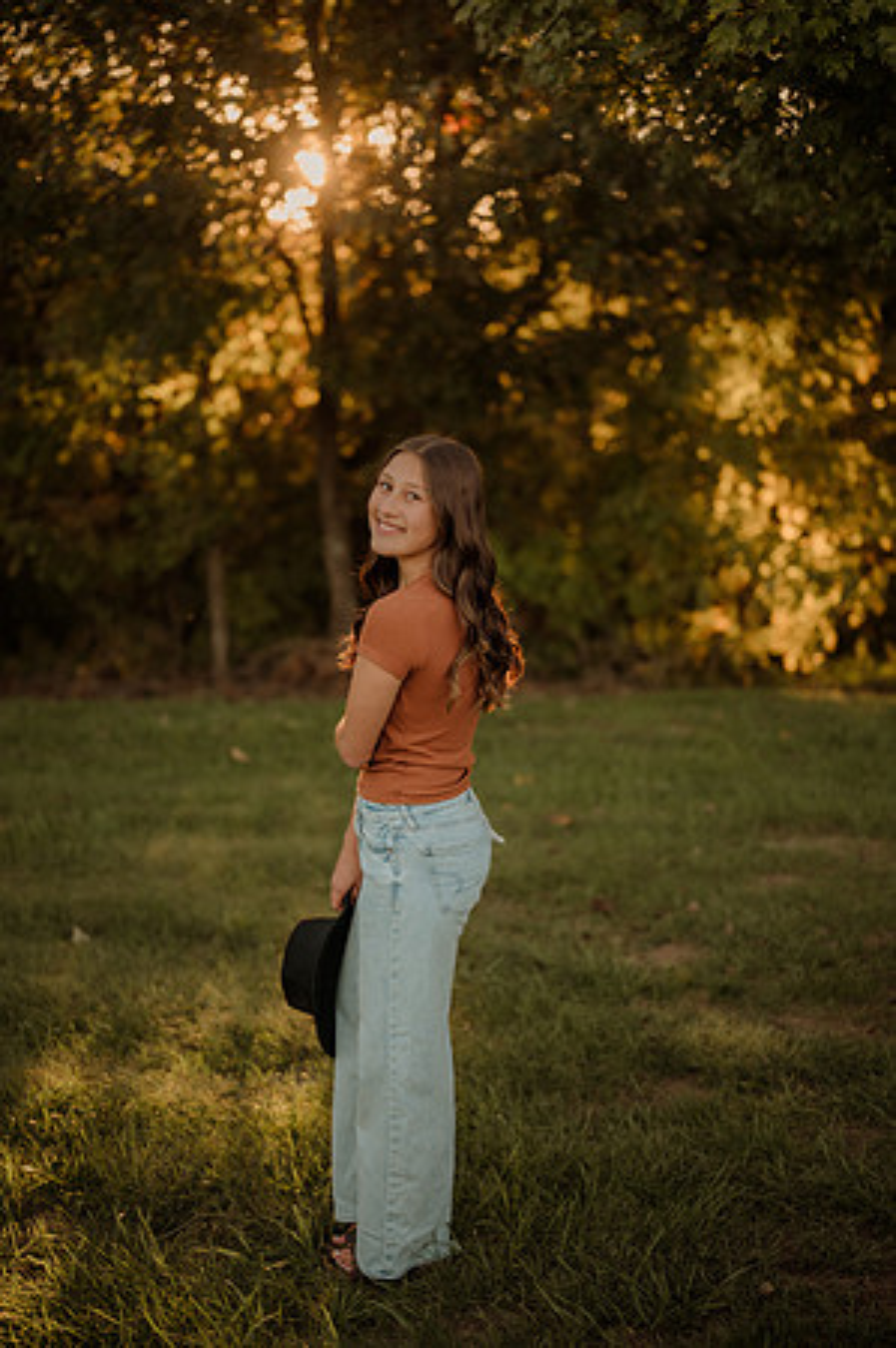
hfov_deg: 26.9
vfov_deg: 39.6
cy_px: 674
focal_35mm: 50
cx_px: 448
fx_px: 1871
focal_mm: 50
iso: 250
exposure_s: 1/640
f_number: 2
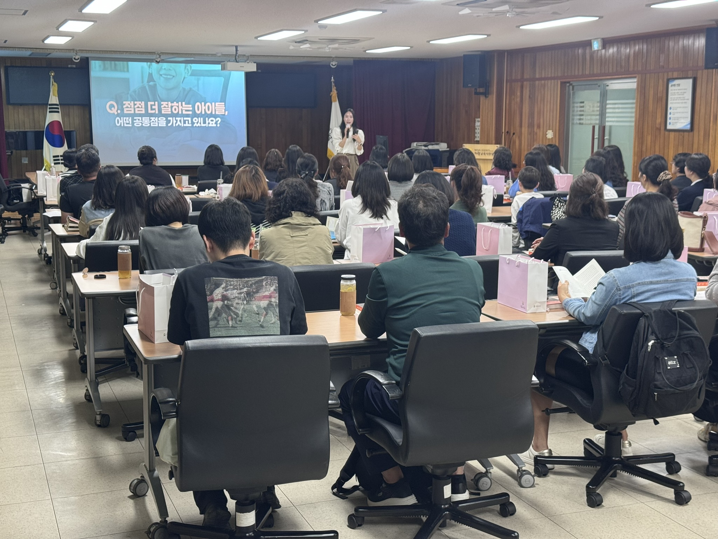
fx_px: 996
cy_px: 270
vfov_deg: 30.3
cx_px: 359
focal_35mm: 48
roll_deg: +0.6
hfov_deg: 39.7
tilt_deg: -9.0
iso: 125
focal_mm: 6.76
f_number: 1.78
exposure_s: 1/60
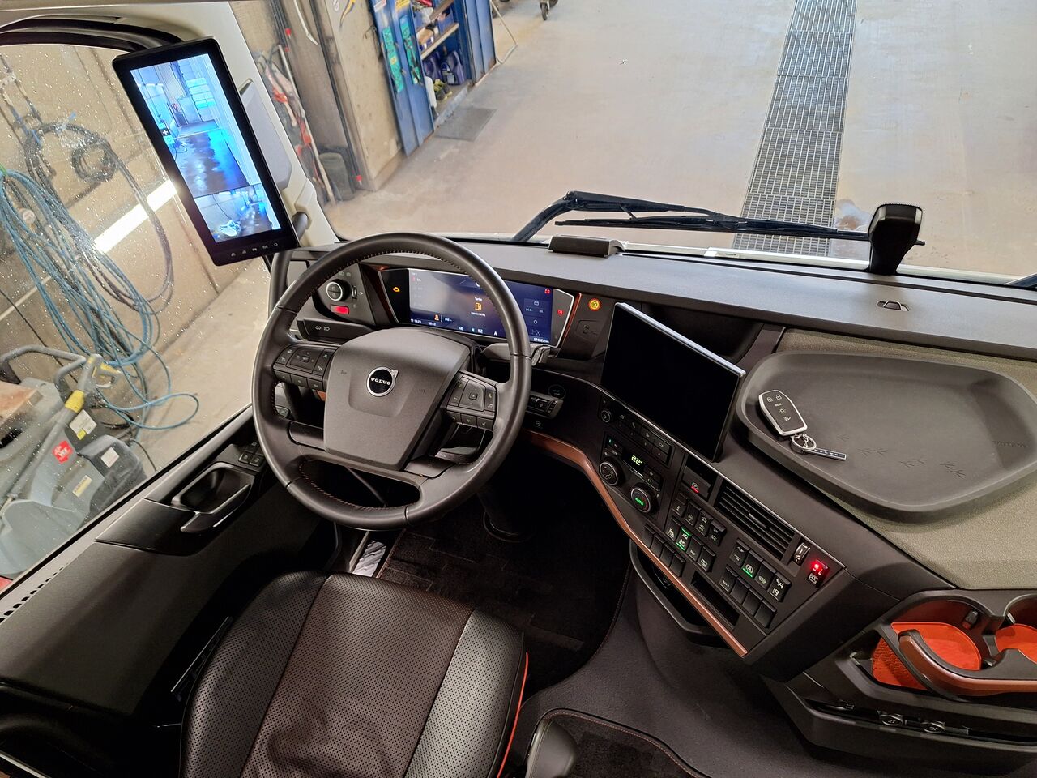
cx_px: 518
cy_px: 389
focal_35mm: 23
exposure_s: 1/50
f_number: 1.8
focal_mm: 5.54
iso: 200
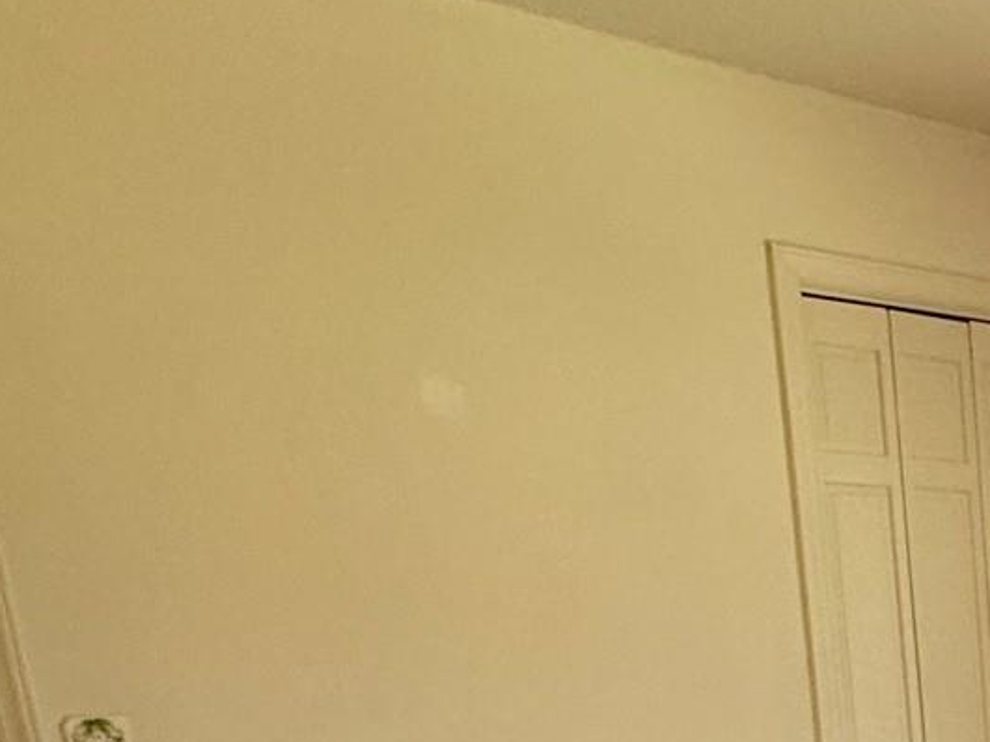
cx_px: 1393
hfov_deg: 27.4
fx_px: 1544
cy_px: 992
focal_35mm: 54
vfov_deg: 23.5
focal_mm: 2.22
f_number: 2.2
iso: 200
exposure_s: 1/60
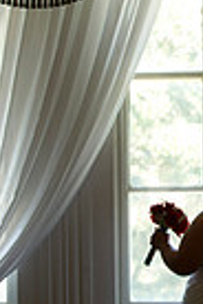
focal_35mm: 244
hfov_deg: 5.6
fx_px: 2064
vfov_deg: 8.4
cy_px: 156
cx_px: 220
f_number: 3.2
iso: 400
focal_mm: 75
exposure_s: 1/80
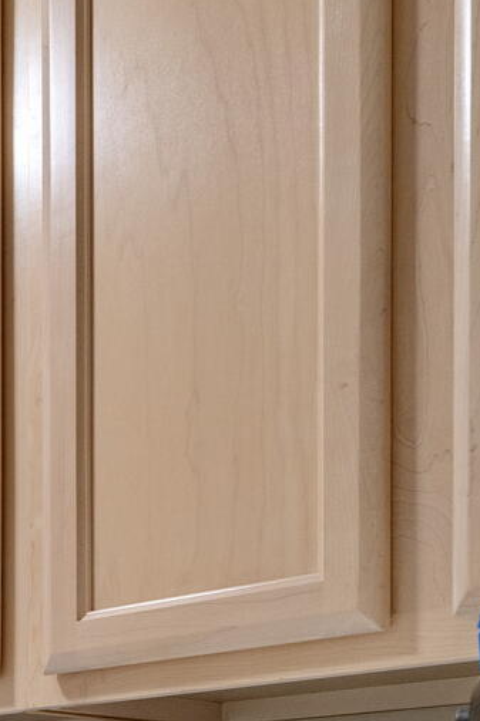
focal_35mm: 75
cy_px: 813
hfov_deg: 15.2
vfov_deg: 24.9
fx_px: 1503
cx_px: -430
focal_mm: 19
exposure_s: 1/2
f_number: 11
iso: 200
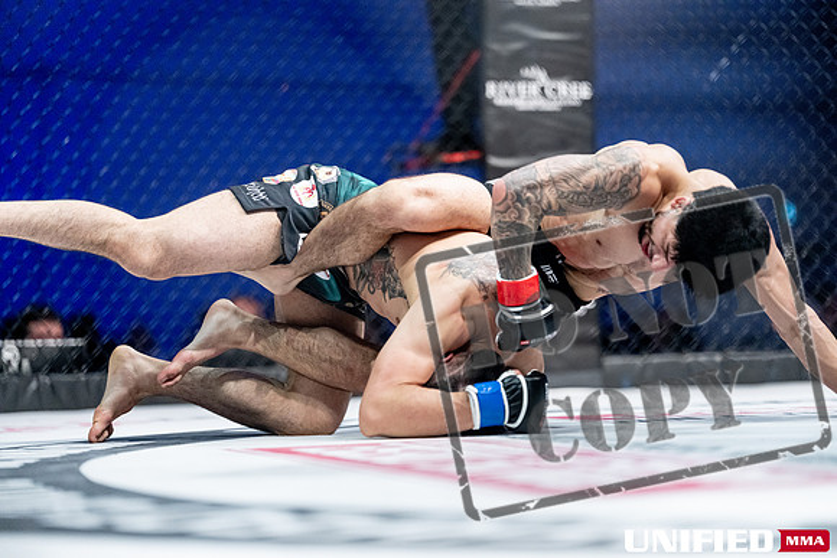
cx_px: 418
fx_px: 2488
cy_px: 279
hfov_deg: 19.1
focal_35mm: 107
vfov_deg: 12.8
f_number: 2
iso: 3200
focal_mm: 107
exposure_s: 1/1250
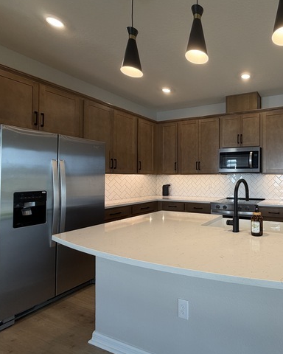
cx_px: 242
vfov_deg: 83.3
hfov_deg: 62.2
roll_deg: -0.1
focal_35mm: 19
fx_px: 199
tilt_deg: +0.4
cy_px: 176
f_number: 2.2
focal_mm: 2.22
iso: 80
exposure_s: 1/120
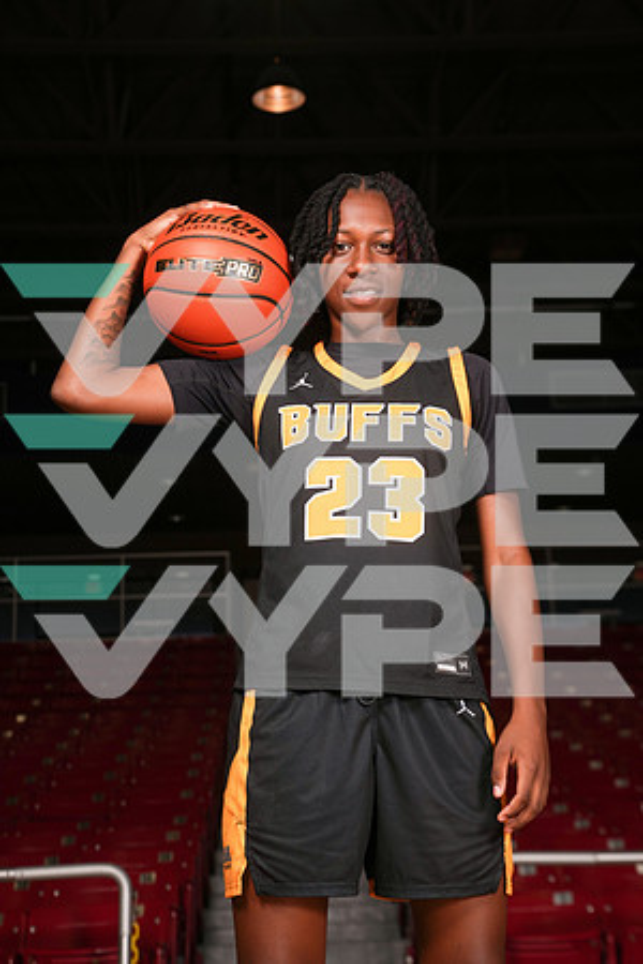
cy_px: 482
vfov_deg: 28.8
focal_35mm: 70
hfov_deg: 19.5
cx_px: 322
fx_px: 1875
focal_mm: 70
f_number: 6.3
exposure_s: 1/200
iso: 250
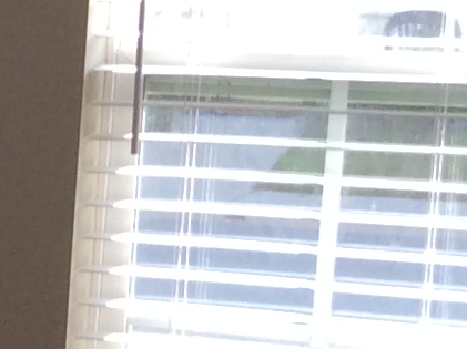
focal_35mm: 203
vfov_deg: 7.3
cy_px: 338
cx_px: -830
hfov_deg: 8.5
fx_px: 2736
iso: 32
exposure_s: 1/138
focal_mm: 3.3
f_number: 2.4
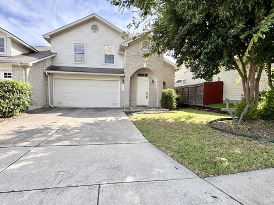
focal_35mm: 18
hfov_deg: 87.6
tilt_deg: -4.5
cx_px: 125
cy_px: 109
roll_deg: -1.5
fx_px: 142
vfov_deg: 71.5
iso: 40
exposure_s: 1/641
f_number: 2.2
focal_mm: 2.22
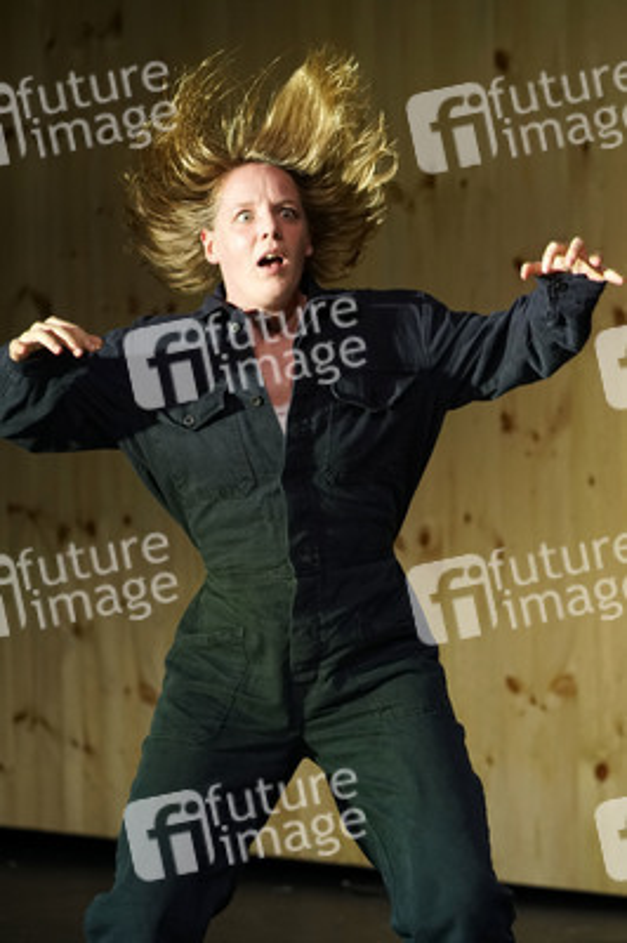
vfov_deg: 23.9
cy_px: 472
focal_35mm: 85
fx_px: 2224
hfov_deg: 16.0
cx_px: 314
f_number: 2.8
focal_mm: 85
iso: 1600
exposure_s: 1/200
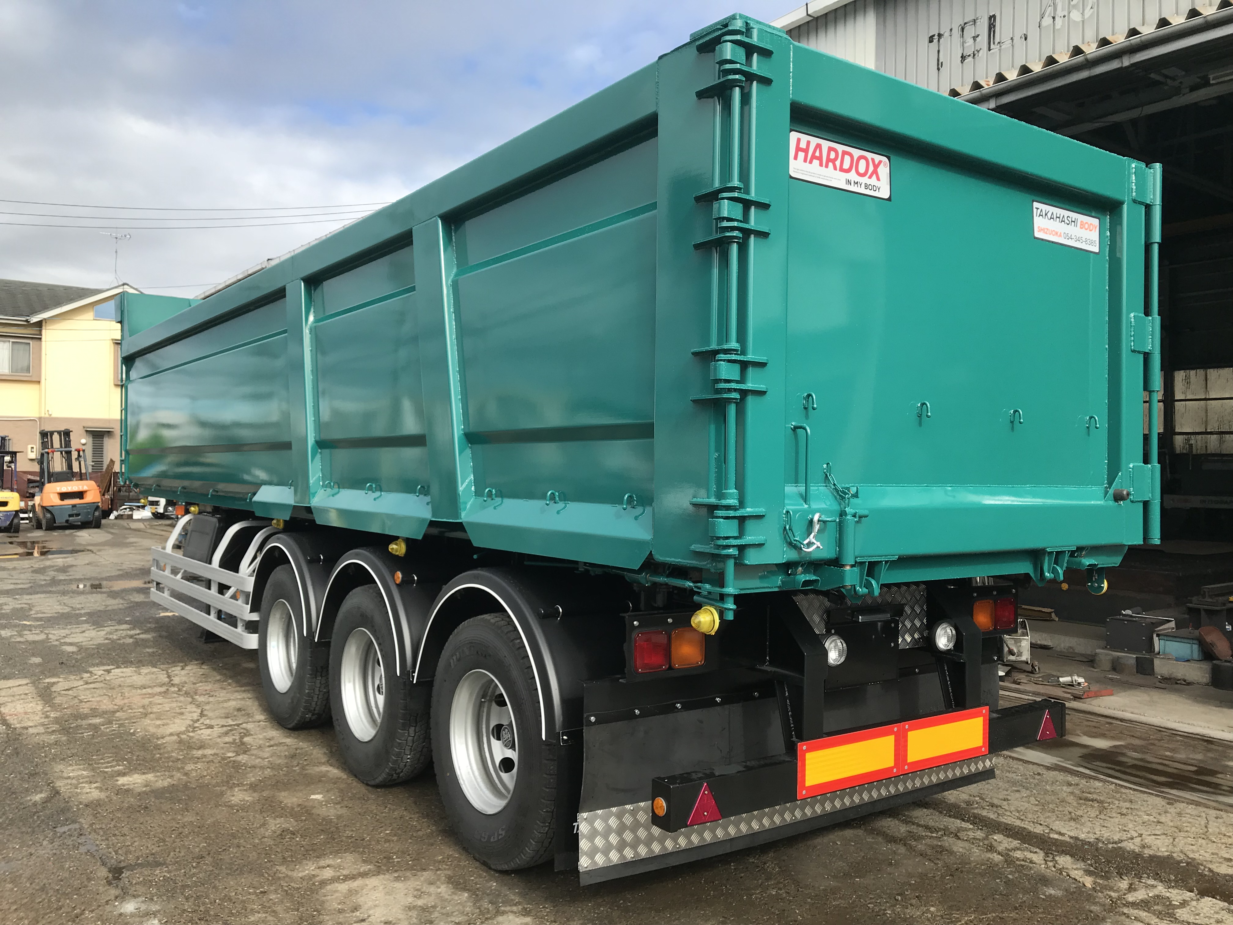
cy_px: 462
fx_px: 997
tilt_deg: +1.2
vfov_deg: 49.7
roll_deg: -0.7
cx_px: 616
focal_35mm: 28
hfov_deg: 63.4
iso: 20
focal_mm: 3.99
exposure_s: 1/1114
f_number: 1.8
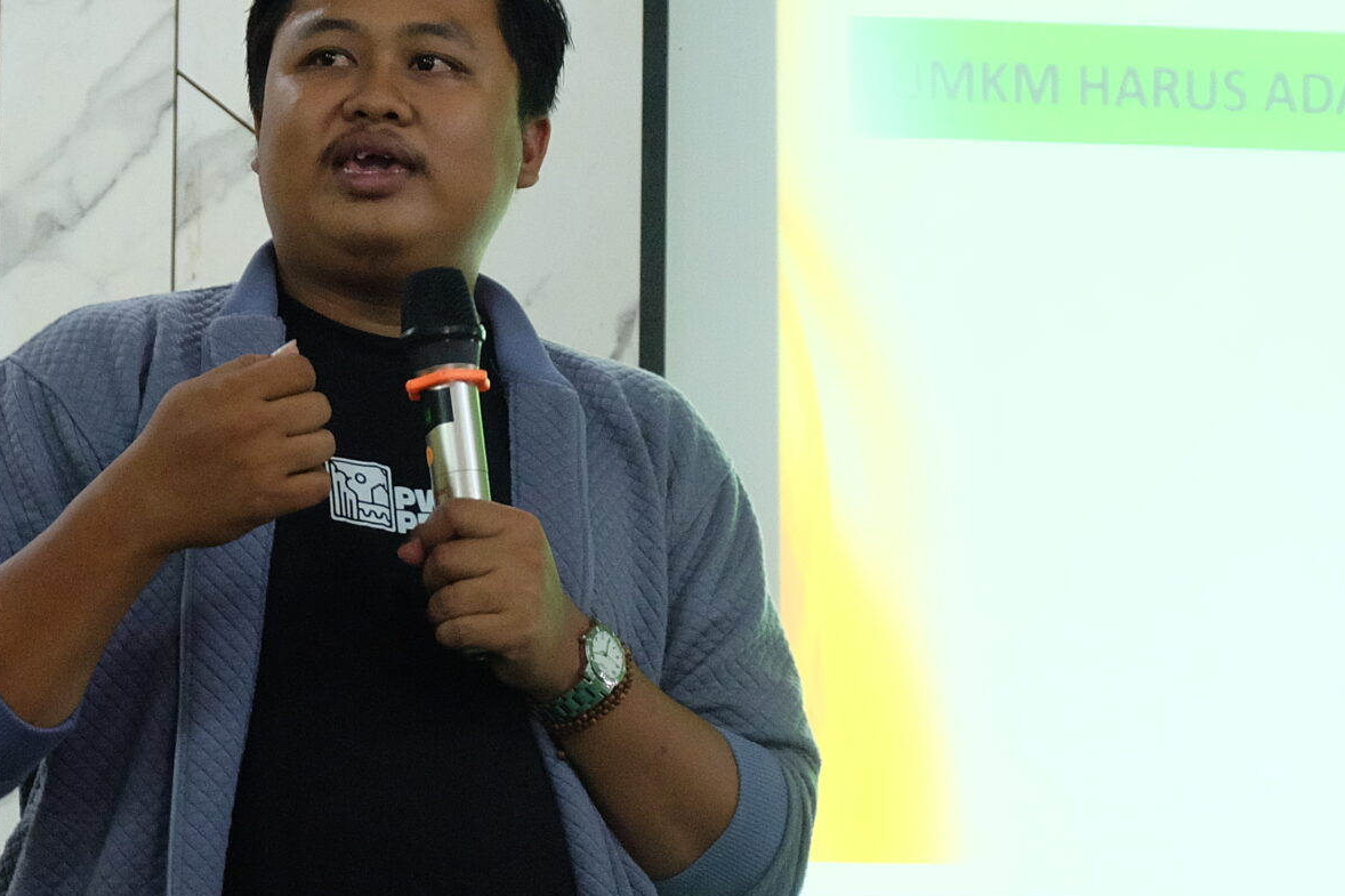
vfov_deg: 8.4
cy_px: 435
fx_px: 6089
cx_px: 443
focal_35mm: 163
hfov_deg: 12.6
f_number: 8
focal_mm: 50
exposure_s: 1/40
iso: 4000
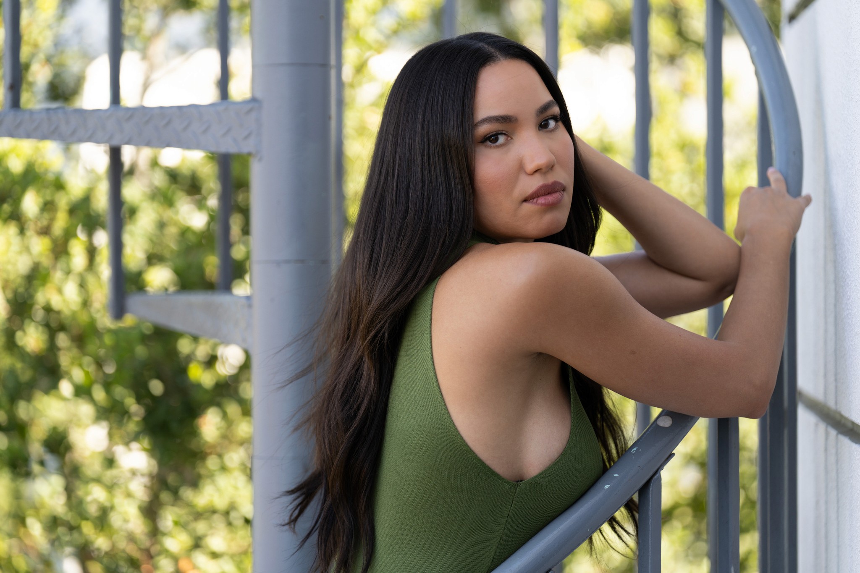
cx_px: 430
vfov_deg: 9.9
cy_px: 286
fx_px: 3320
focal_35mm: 139
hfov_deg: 14.8
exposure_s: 1/400
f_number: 2.8
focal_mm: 139
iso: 100
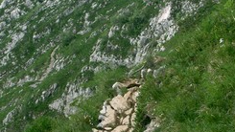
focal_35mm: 91
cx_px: 109
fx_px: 567
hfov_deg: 23.4
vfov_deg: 13.3
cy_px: 62
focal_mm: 8.57
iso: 64
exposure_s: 1/250
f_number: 6.3
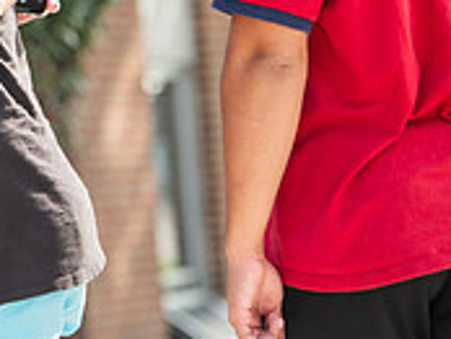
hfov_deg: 5.5
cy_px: -84
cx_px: -184
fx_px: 4684
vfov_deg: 4.1
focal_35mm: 359
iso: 100
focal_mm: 112
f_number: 3.5
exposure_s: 1/320
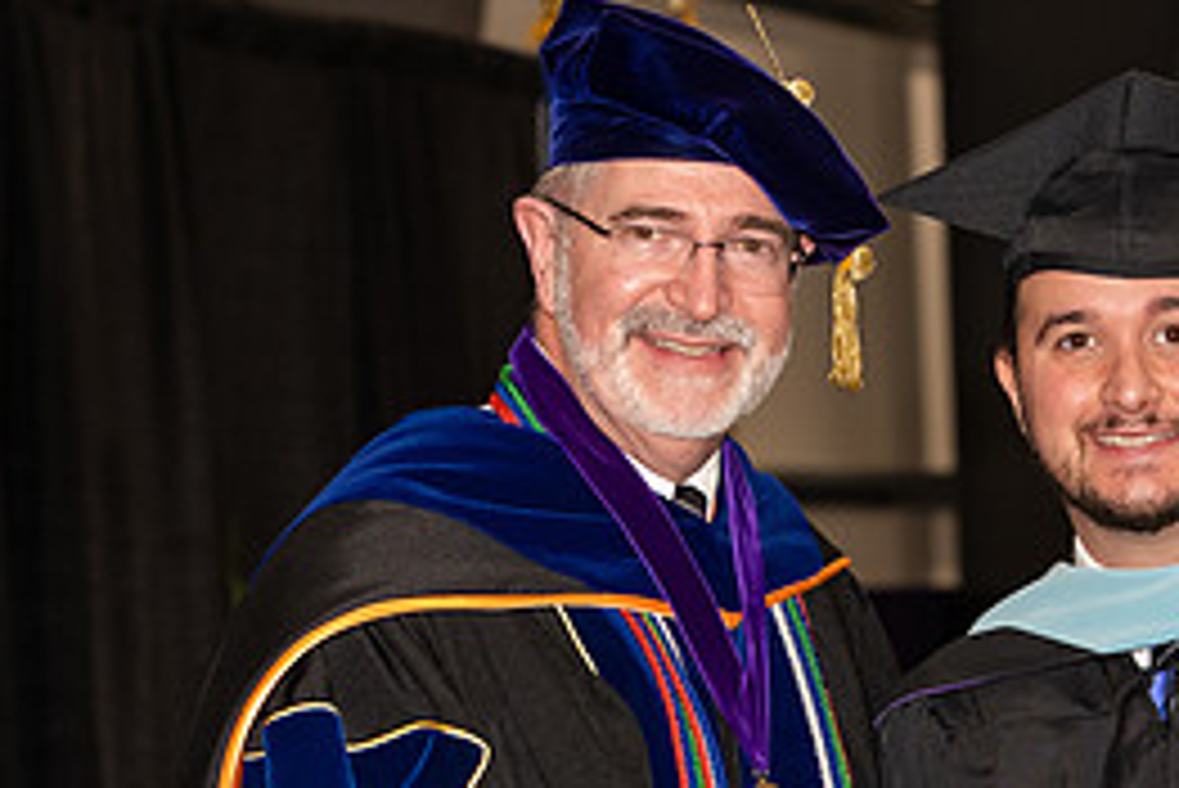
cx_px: 900
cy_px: 759
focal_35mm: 188
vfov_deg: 7.3
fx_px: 6160
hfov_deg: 10.9
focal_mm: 85
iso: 1000
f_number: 5.6
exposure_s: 1/200
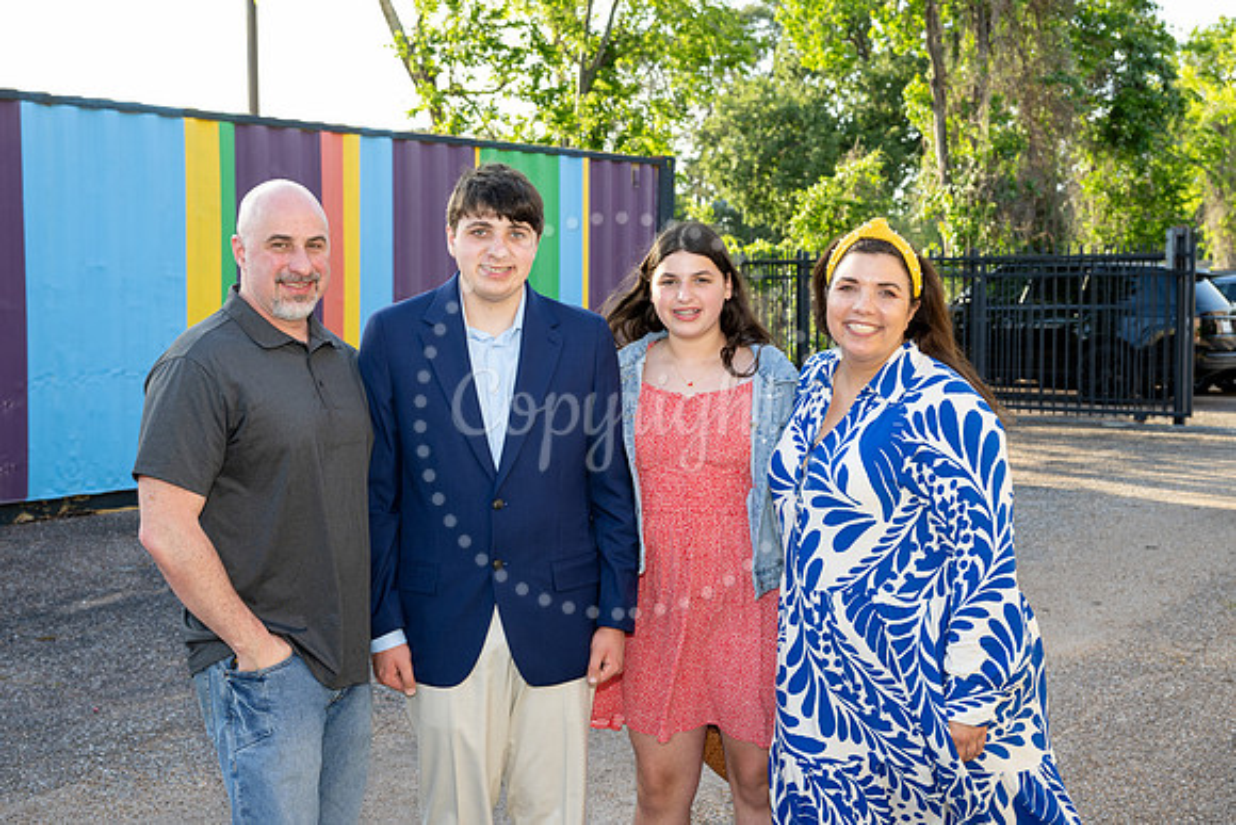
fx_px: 1477
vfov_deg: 31.2
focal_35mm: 43
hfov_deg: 45.4
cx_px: 618
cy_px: 412
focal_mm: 43
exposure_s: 1/200
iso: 320
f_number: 5.6
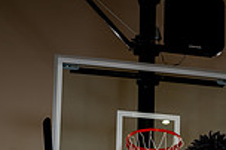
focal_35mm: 89
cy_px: 333
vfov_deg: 12.7
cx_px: 167
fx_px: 558
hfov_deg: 22.7
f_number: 7.1
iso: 250
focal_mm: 30
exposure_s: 1/250
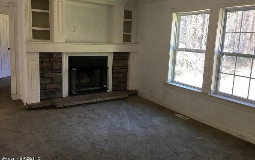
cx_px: 128
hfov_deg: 61.2
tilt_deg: -8.1
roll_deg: -2.6
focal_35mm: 31
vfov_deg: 40.5
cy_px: 71
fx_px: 215
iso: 32
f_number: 2.2
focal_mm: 4.15
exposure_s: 1/30
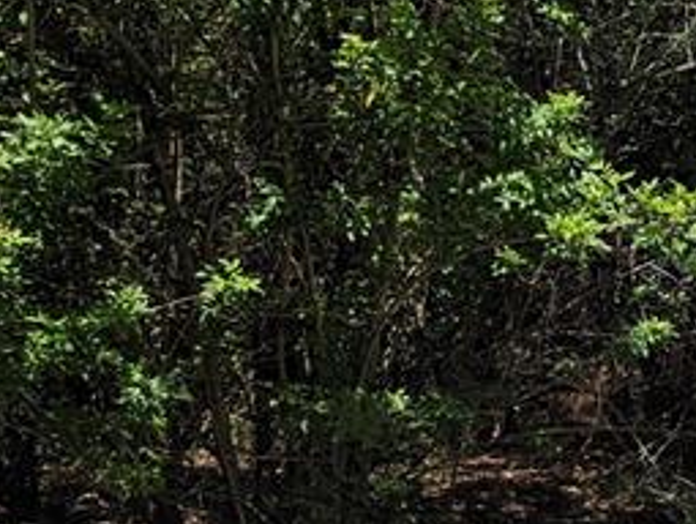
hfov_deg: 16.7
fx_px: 1933
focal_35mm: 96
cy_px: 158
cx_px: 1283
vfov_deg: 15.4
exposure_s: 1/2513
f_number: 1.85
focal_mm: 6.81
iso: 46
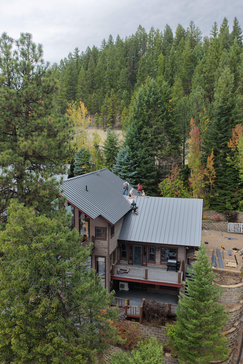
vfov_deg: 61.9
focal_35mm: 30
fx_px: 304
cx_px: 125
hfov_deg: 43.6
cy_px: 183
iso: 100
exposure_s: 1/160
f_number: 2.8
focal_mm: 14.45
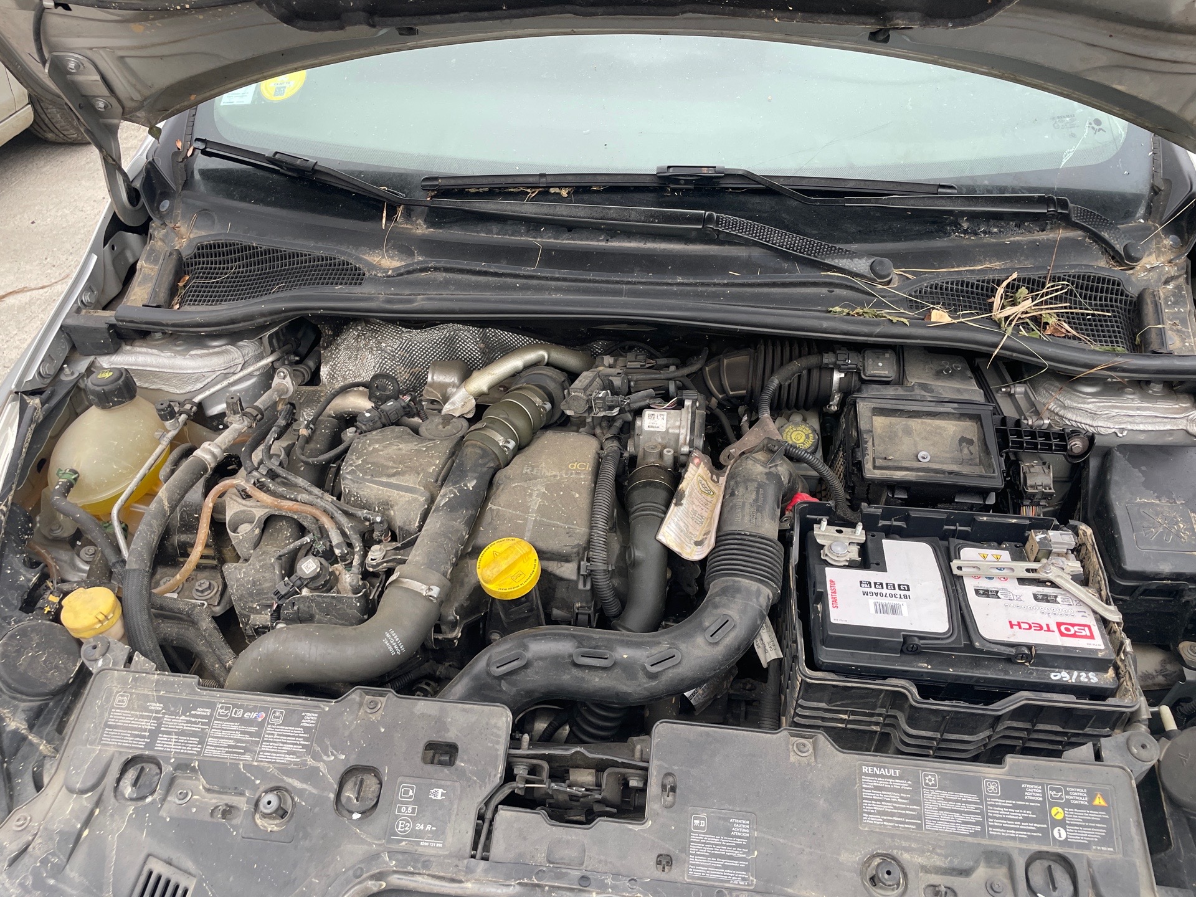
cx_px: 598
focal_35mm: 26
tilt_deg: -35.9
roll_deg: +2.7
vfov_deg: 53.1
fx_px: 898
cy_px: 448
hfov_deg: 67.3
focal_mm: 4.2
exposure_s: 1/121
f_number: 1.6
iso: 64
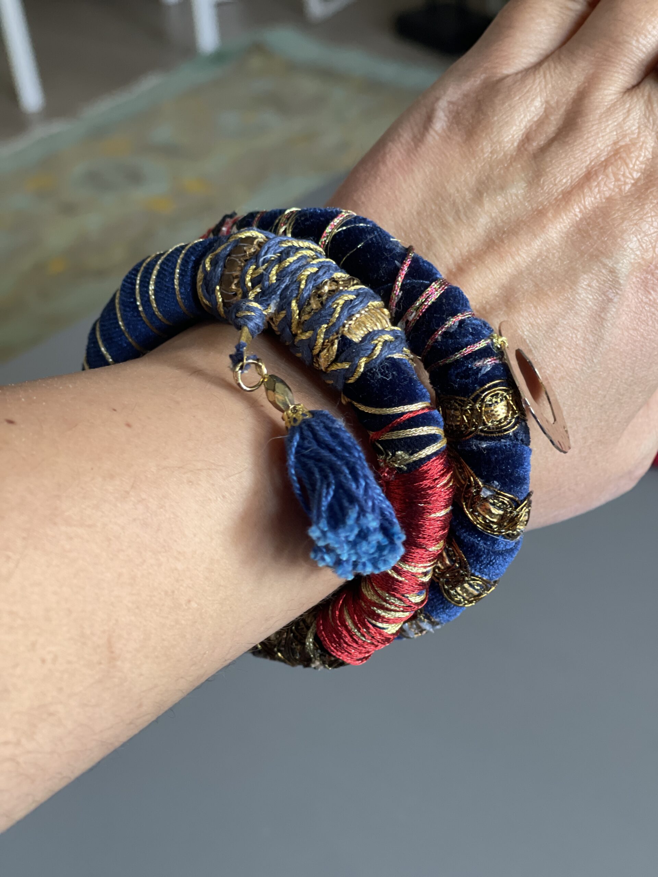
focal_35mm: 64
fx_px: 1622
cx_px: 329
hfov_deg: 22.9
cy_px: 438
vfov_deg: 30.3
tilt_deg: -31.3
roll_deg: +5.0
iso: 250
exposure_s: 1/40
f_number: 2.2
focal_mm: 7.5
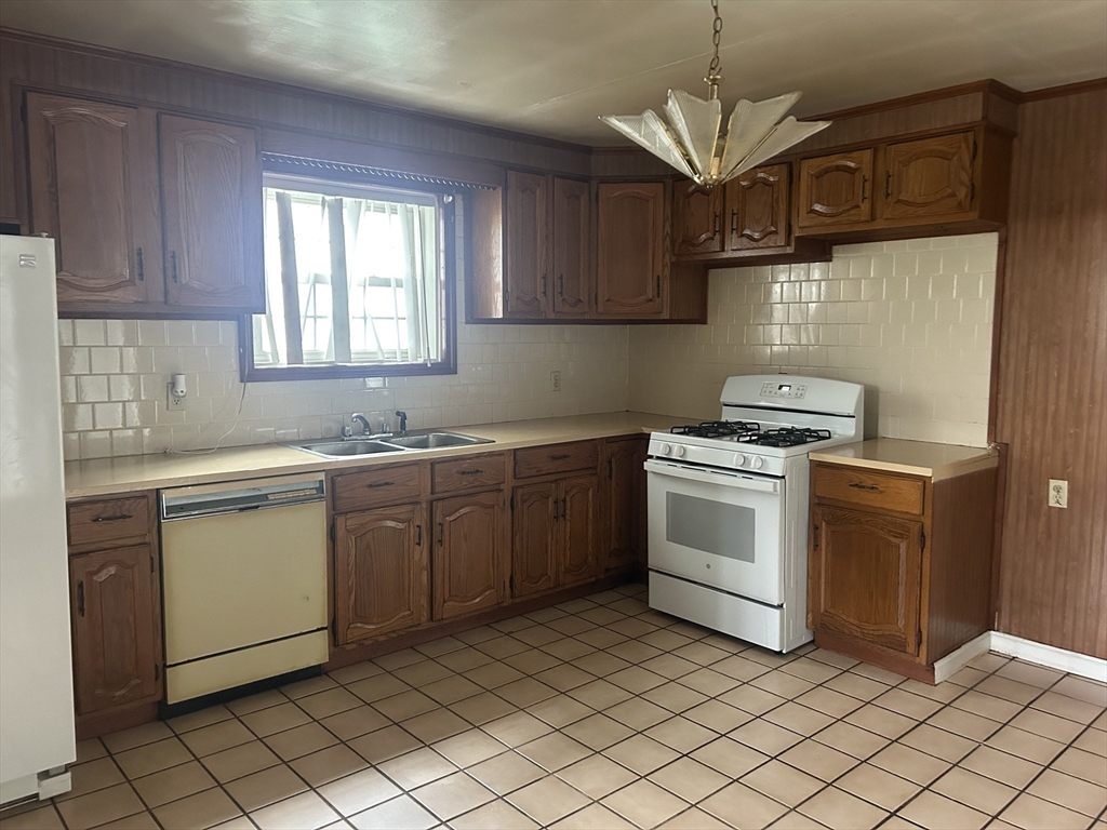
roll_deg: -0.8
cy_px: 415
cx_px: 554
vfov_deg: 53.1
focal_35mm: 26
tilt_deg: -6.6
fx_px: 831
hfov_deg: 67.3
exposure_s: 1/48
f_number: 1.5
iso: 500
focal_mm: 5.7
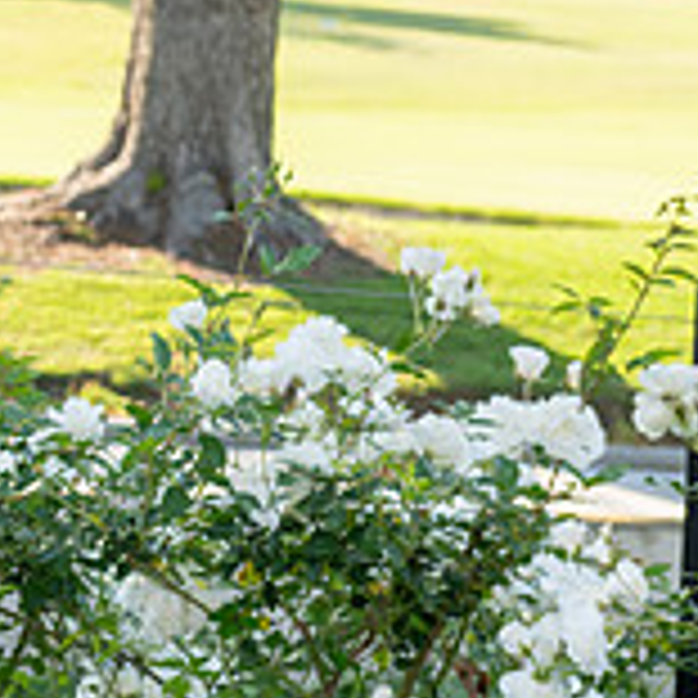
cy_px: 173
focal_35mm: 165
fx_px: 3764
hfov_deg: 10.1
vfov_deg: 10.6
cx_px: -509
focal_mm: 52
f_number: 5
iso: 200
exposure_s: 1/250
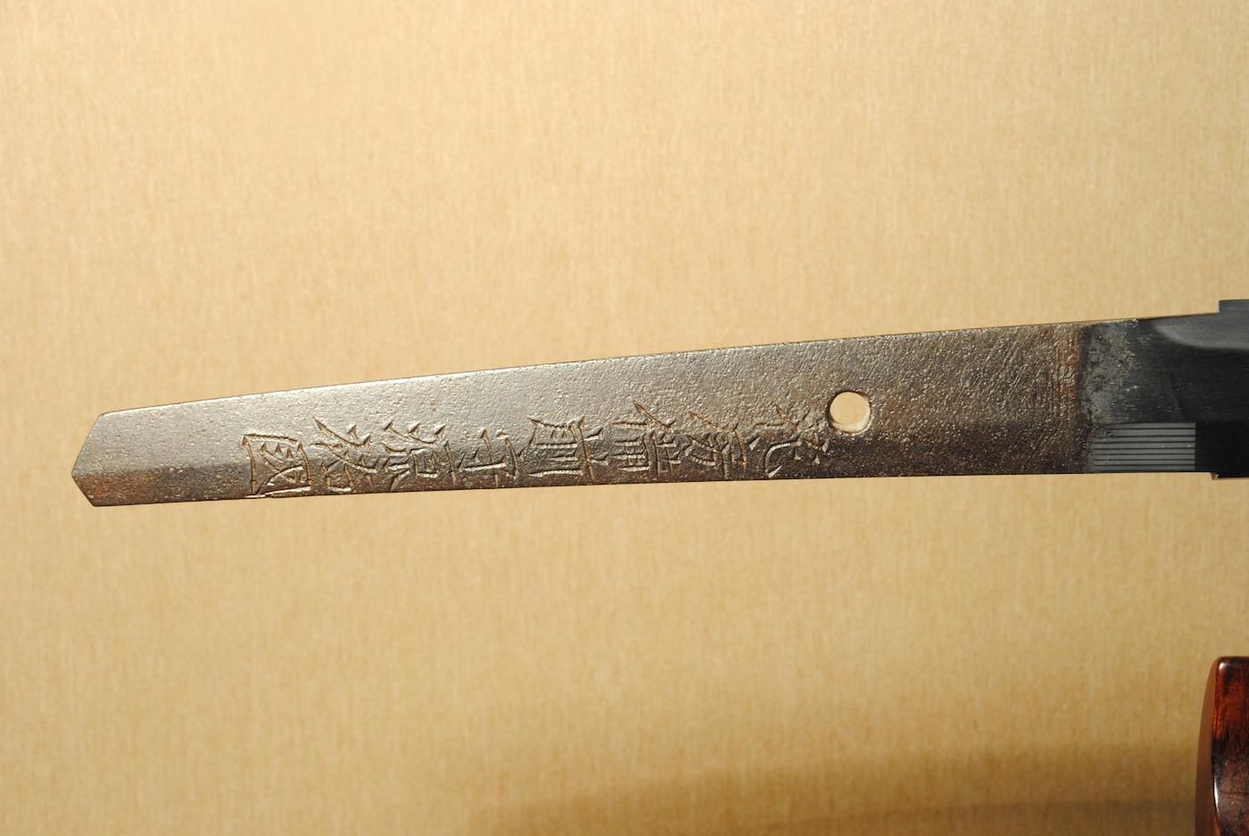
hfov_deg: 30.5
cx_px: 624
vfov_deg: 20.7
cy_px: 418
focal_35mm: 66
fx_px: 2292
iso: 400
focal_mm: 44
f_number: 11
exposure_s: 1/2
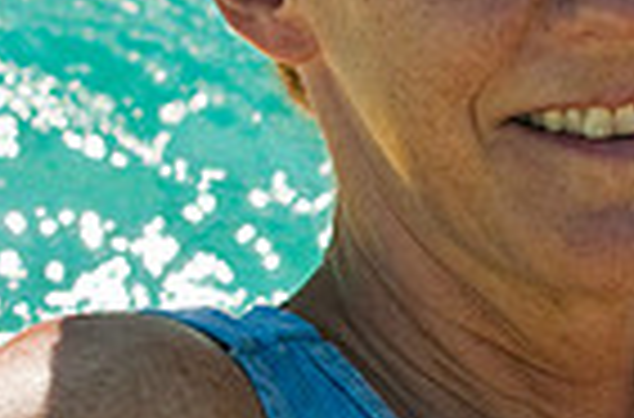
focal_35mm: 495
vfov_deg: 2.8
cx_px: 647
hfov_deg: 4.2
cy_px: 178
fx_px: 8688
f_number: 5.6
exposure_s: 1/640
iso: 400
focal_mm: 80
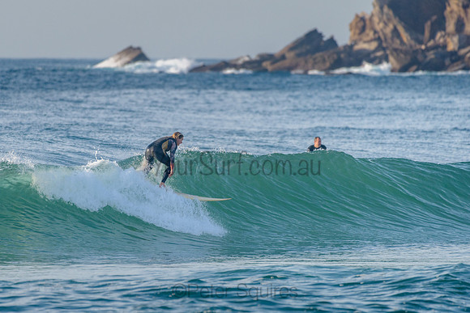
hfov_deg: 3.4
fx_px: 8007
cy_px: 166
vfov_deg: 2.2
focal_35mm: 613
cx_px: 187
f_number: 5.6
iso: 560
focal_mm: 500
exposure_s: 1/2000
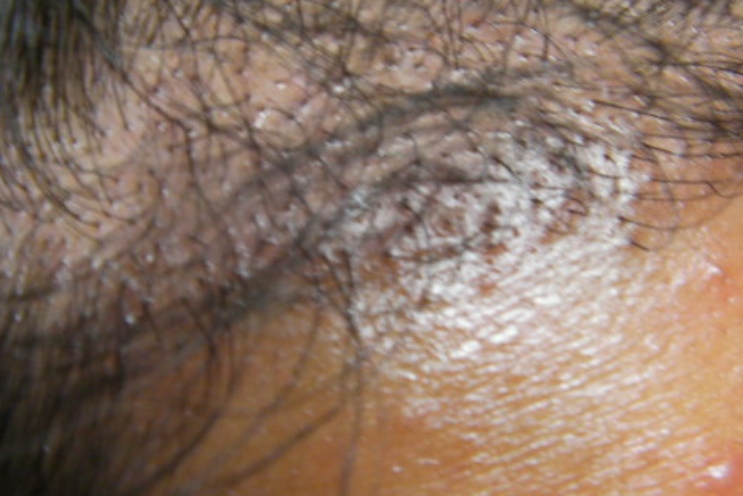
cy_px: 235
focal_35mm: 54
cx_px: 386
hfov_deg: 36.9
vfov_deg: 25.1
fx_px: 1114
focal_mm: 6.8
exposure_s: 1/30
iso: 114
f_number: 3.5
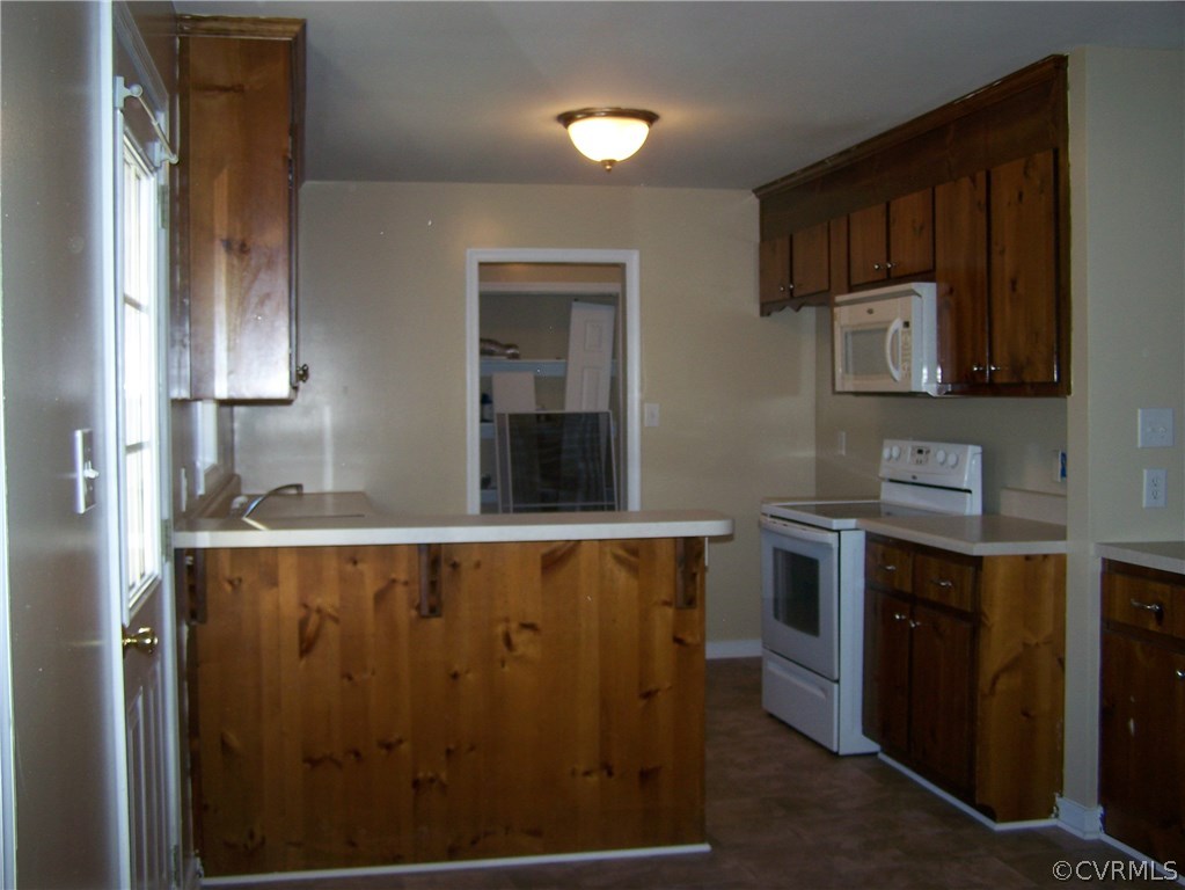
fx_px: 1301
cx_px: 592
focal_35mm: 38
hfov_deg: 49.0
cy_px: 445
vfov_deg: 37.7
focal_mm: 6.3
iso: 80
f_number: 2.8
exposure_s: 1/60
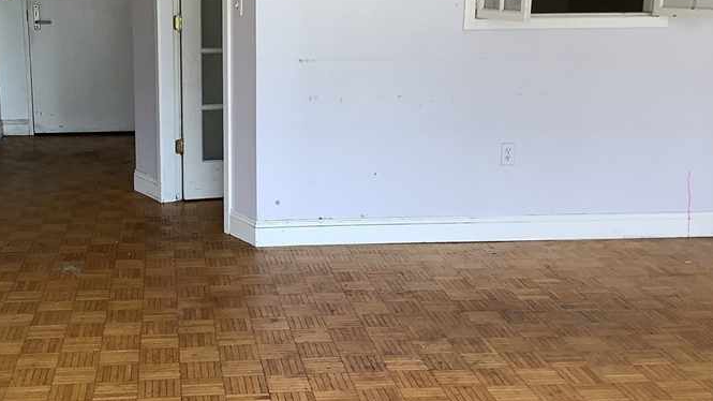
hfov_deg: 39.5
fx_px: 983
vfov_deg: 23.1
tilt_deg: -12.9
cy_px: 190
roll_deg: +0.1
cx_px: 248
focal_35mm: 52
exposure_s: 1/60
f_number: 2.4
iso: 50
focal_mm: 3.3
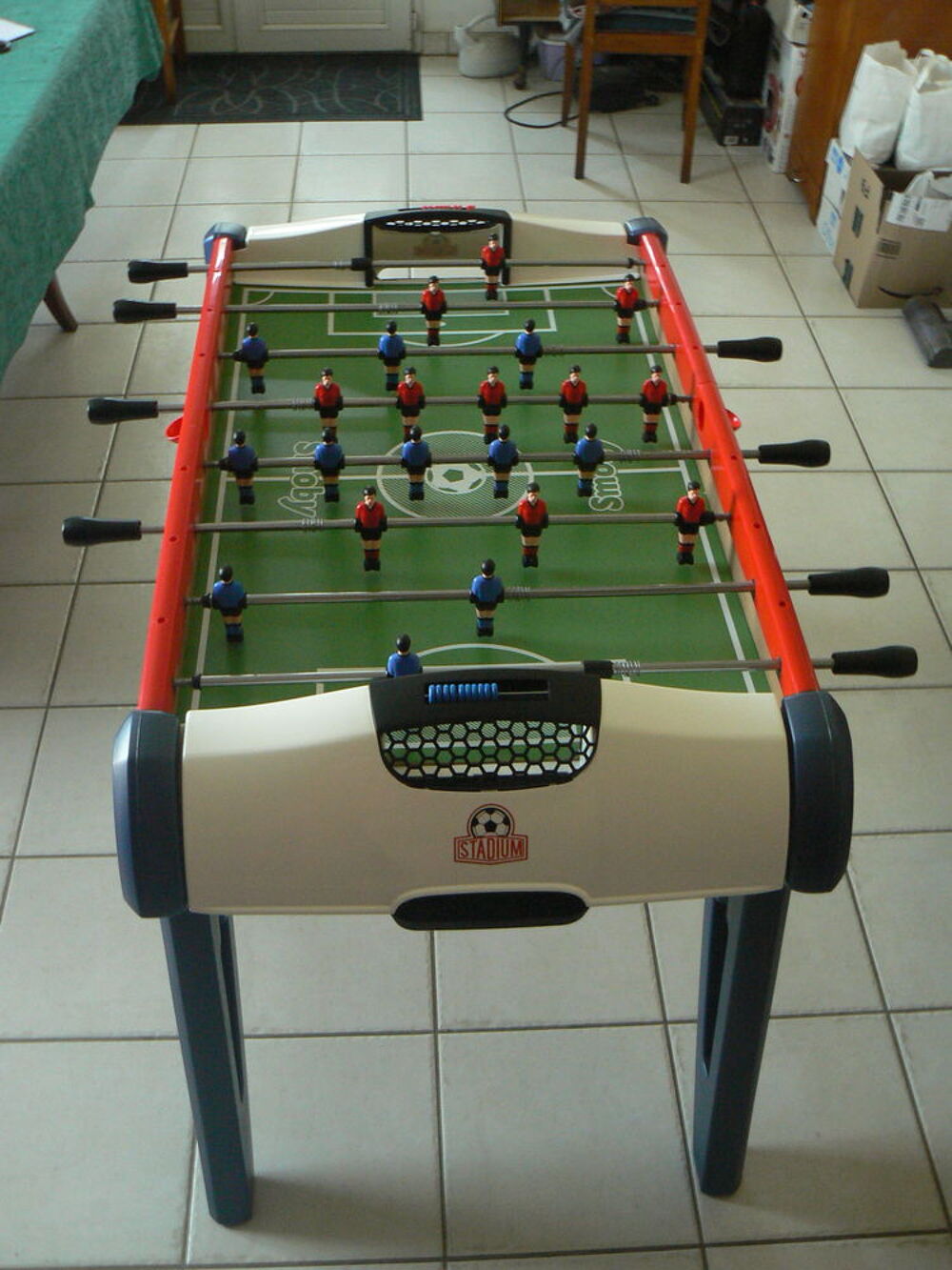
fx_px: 1320
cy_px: 635
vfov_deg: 51.4
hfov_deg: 39.7
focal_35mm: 36
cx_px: 476
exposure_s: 1/10
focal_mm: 6
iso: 200
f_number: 2.8
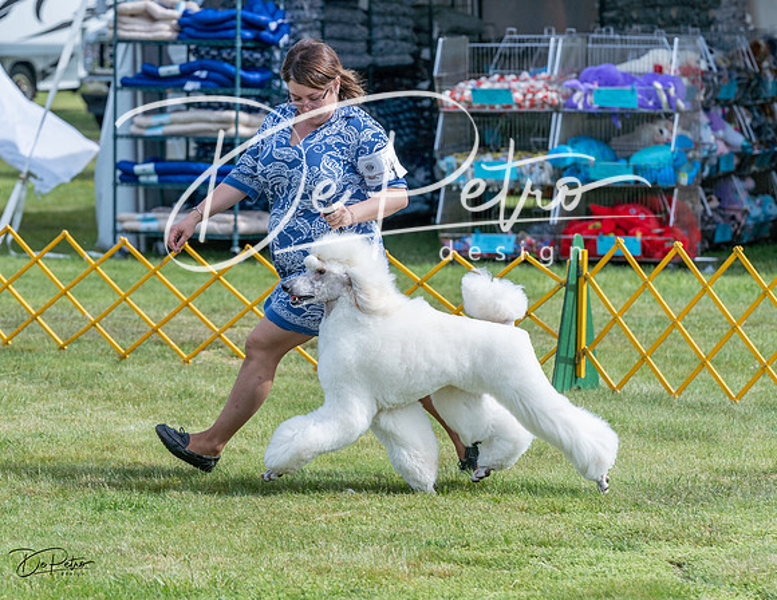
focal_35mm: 207
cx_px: 366
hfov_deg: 9.4
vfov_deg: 7.3
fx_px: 4706
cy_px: 267
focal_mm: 161
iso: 200
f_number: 5.6
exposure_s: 1/1250
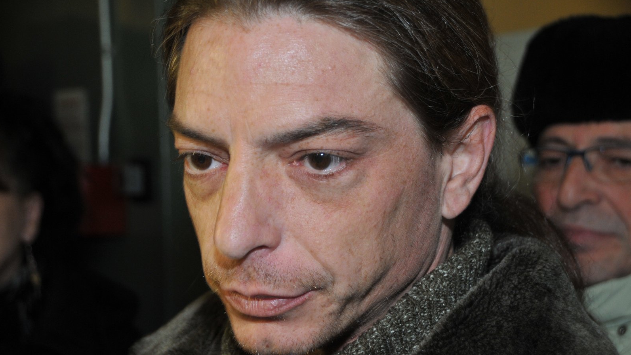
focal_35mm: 82
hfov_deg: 25.9
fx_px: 1372
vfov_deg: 14.7
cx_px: 315
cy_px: 207
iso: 500
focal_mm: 52
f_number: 6.3
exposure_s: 1/60
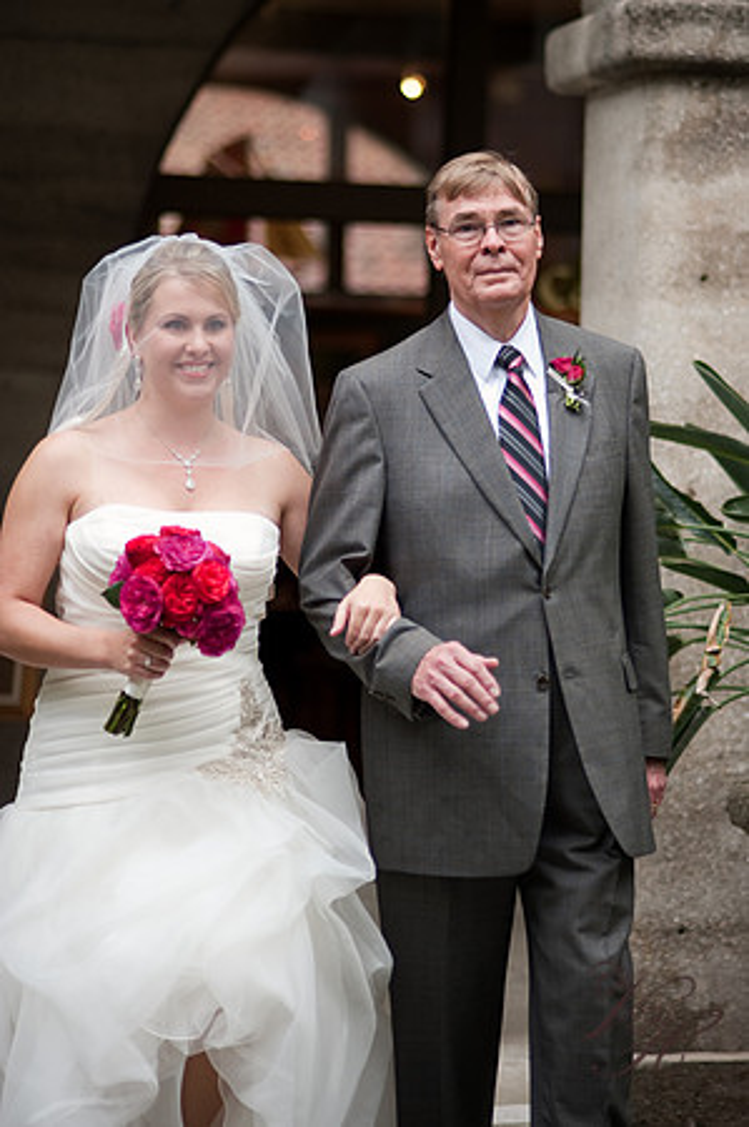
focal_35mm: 85
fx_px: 2659
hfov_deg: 16.0
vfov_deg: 23.9
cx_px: 374
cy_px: 564
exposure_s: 1/500
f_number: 1.8
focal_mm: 85
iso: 400
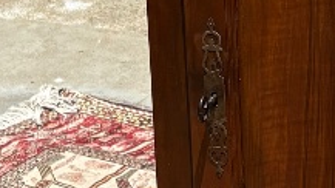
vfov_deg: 7.7
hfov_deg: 13.6
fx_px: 1394
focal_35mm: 157
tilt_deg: -16.9
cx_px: 287
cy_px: -9
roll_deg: +0.6
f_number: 1.6
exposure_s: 1/5348
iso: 50
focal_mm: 5.96
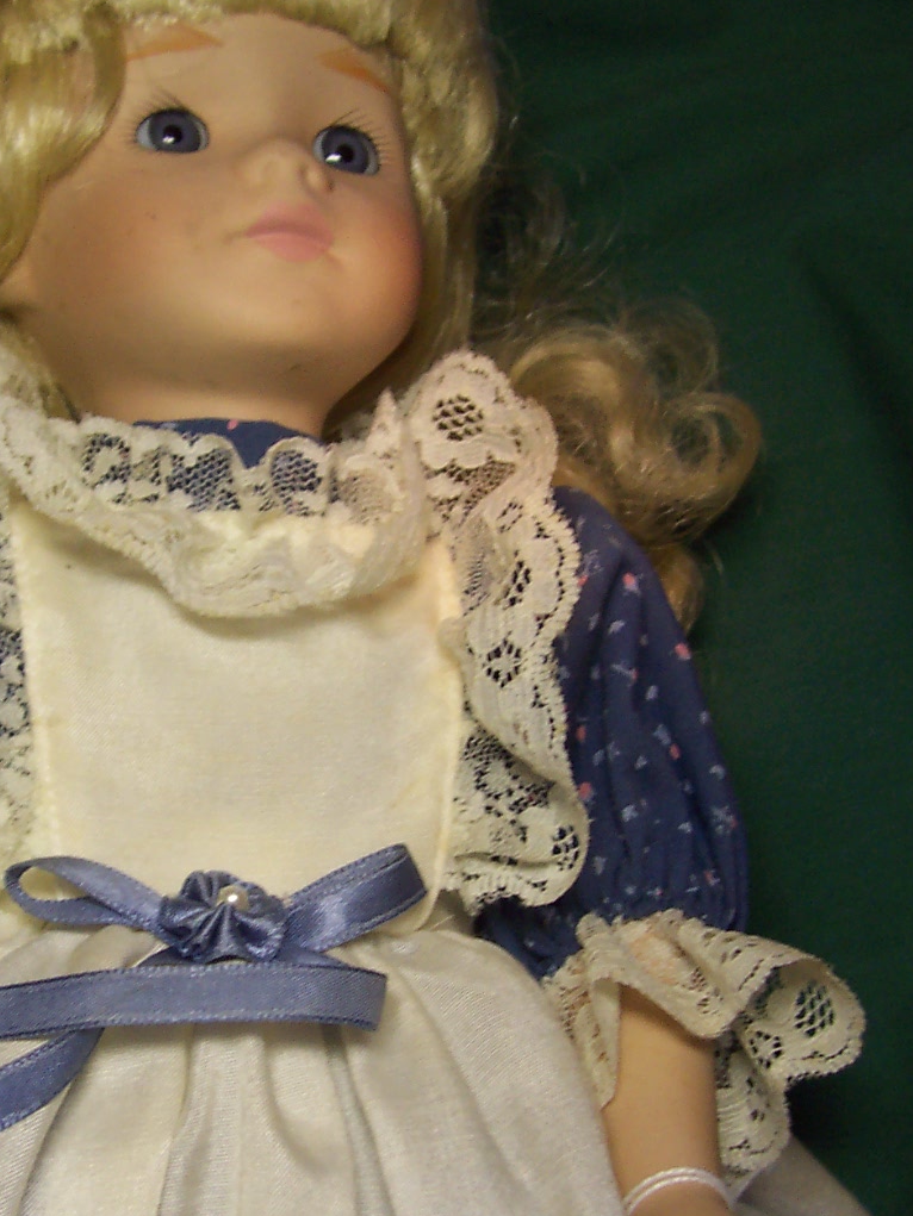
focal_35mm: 60
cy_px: 757
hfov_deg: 24.2
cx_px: 263
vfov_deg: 32.0
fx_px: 2110
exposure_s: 1/30
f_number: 2.8
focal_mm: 5.6
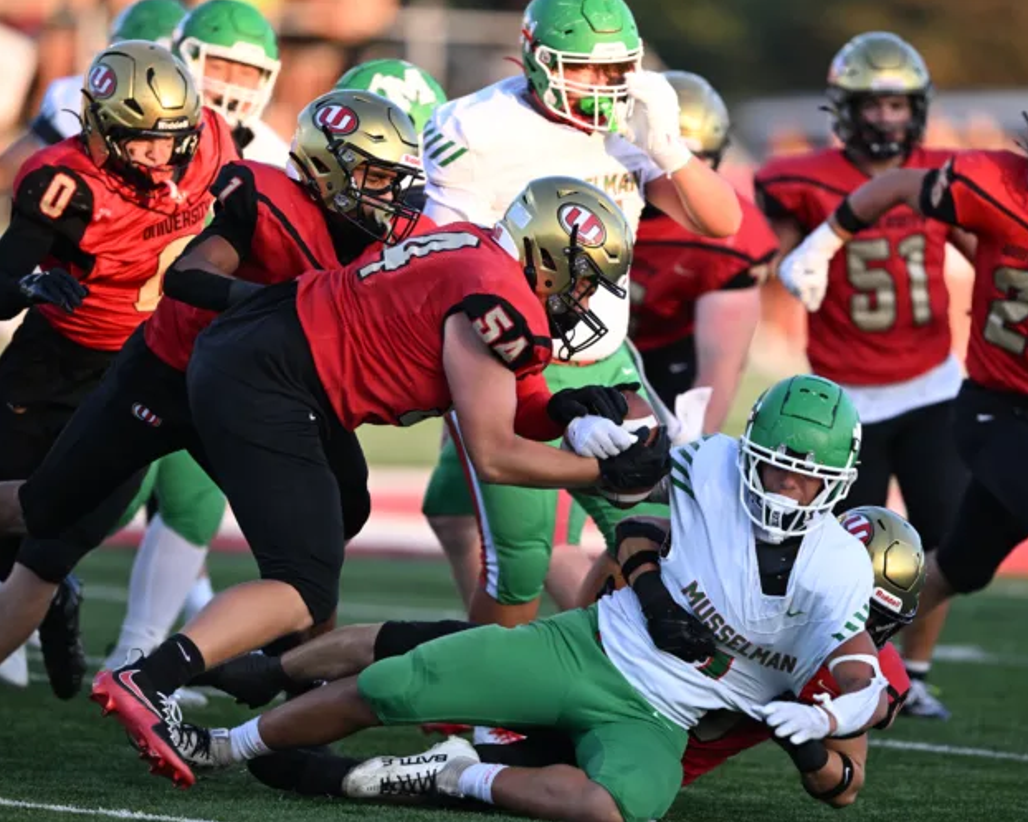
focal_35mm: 453
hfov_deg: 4.3
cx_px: 554
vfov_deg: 3.4
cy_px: 410
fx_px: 13776
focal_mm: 400
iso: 500
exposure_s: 1/1250
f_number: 2.8
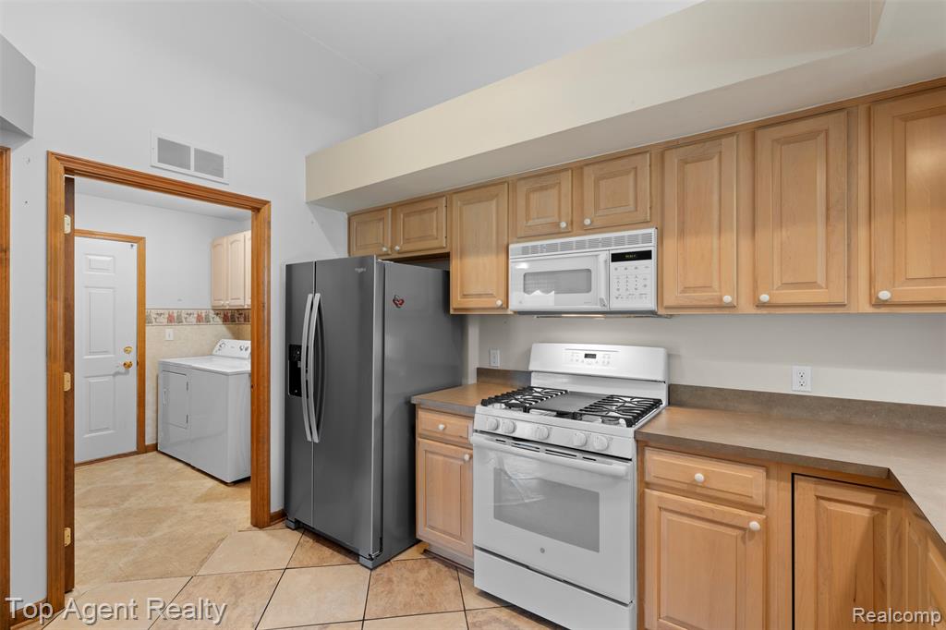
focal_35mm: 16
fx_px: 420
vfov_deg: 73.7
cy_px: 315
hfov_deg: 96.8
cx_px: 473
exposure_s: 2
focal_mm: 16
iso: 250
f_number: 9
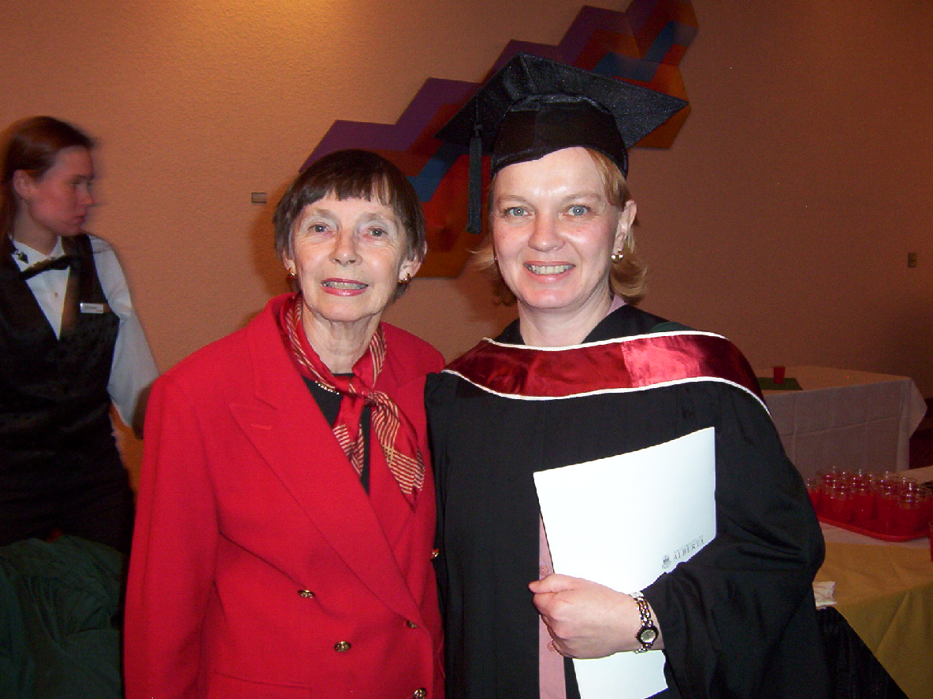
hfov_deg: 51.4
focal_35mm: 36
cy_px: 350
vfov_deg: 39.7
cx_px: 466
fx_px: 970
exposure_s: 1/30
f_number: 2.76
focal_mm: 5.54
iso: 140
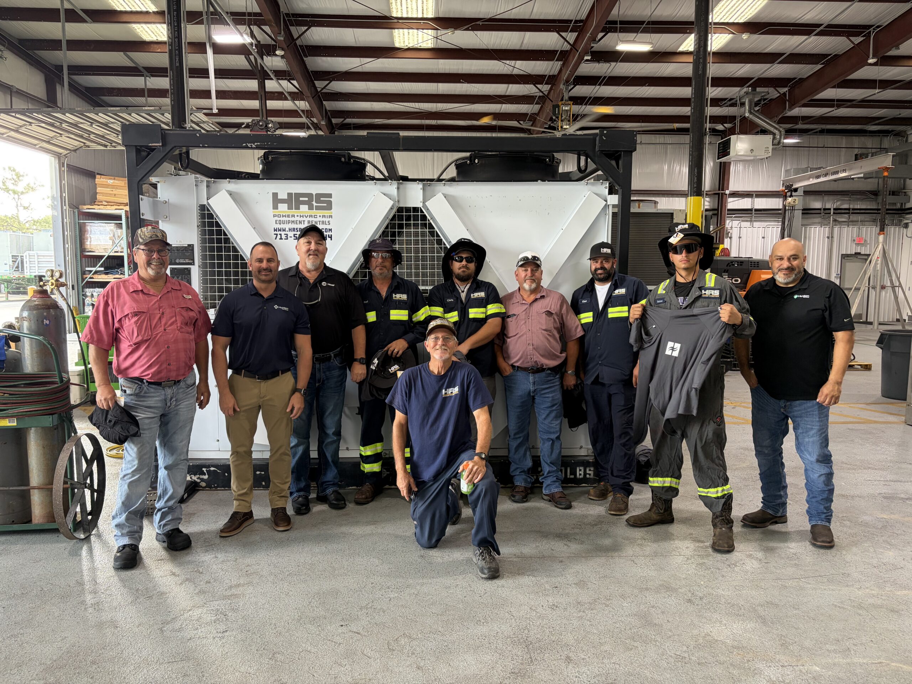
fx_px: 685
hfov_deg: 67.3
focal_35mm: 26
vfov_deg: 53.1
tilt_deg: -5.3
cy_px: 342
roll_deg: +0.0
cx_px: 456
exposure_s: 1/70
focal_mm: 5.96
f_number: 1.6
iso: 125
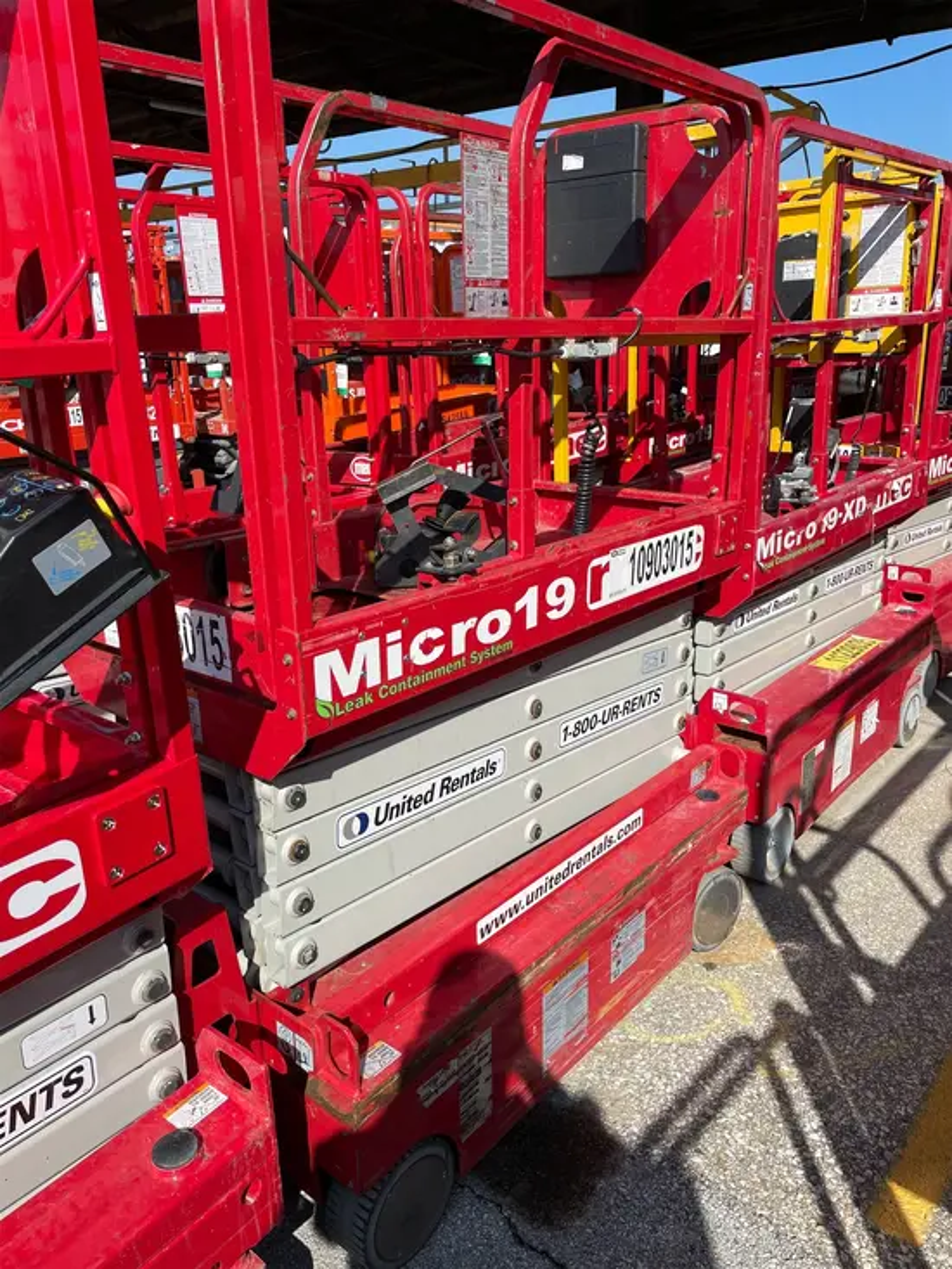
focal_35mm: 26
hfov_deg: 53.1
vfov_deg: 67.3
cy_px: 634
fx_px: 953
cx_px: 476
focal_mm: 4.2
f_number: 1.6
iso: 50
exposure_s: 1/4132
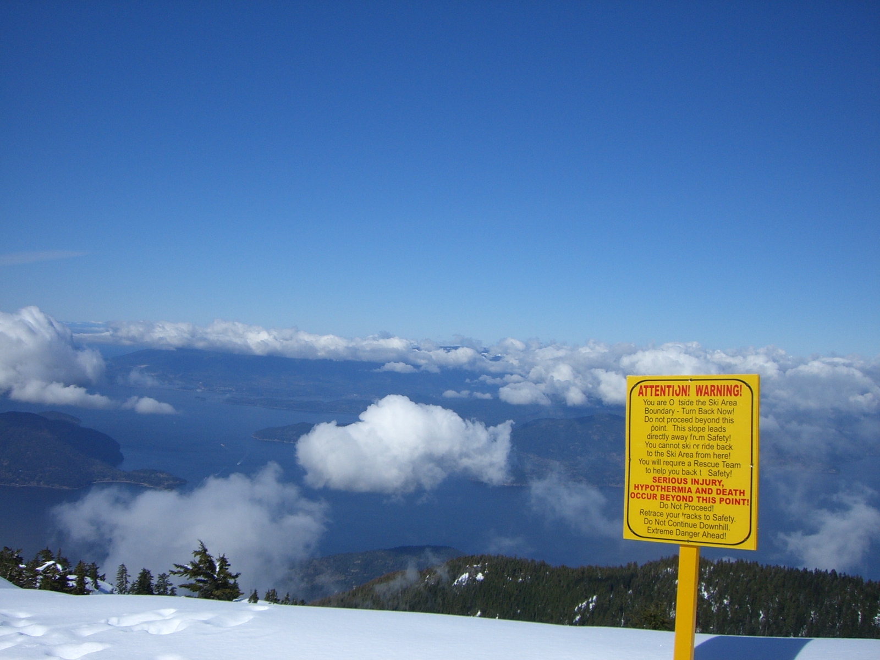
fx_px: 966
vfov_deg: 37.7
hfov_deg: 49.0
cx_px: 440
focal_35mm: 38
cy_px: 330
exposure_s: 1/2000
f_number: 4.3
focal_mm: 6.2
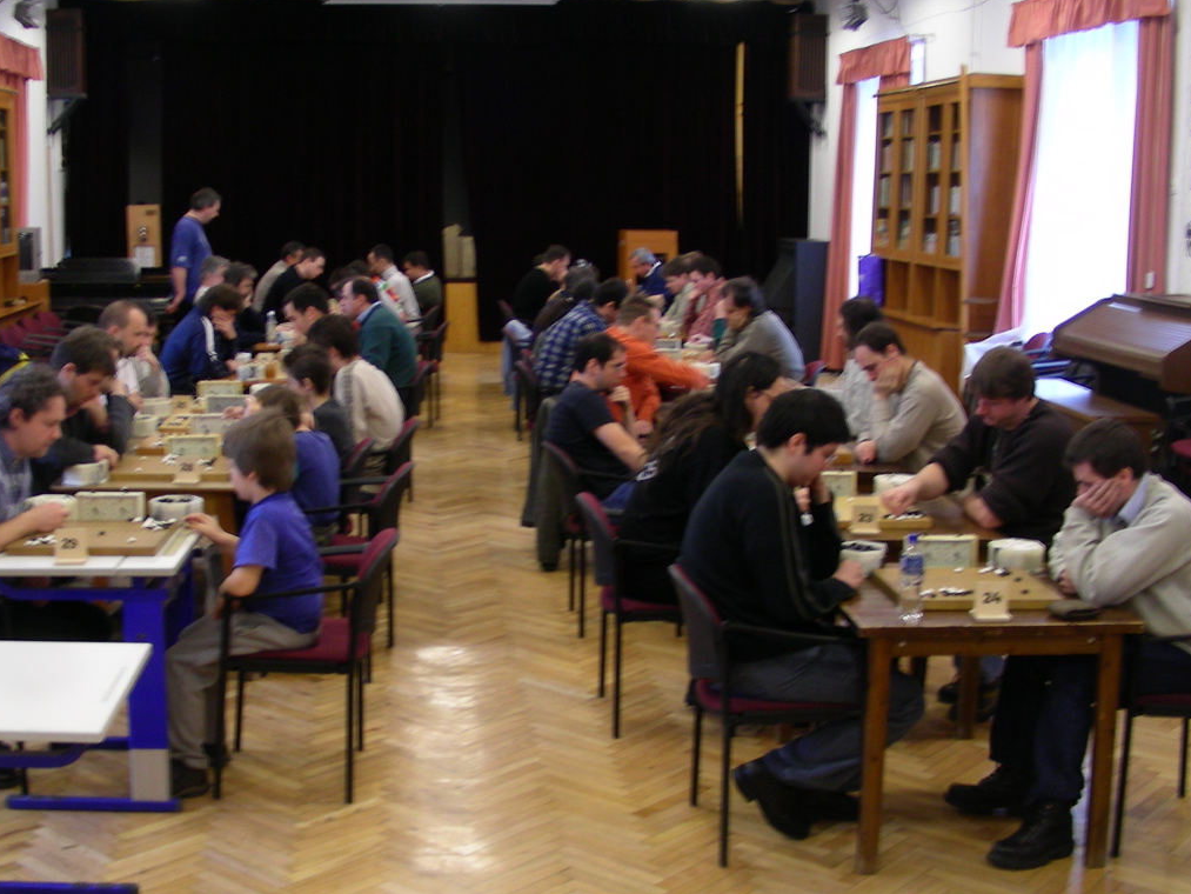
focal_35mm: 48
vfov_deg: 30.2
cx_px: 513
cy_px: 503
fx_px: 1652
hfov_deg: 39.6
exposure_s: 1/4
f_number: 3.5
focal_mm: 6.3
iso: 51
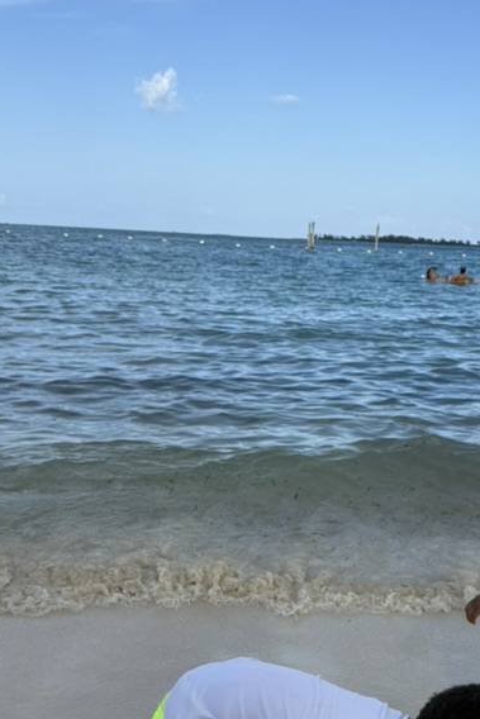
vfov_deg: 42.3
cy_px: 537
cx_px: 299
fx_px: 899
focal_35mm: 45
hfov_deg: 29.8
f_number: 1.78
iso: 80
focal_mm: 6.76
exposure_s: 1/4405
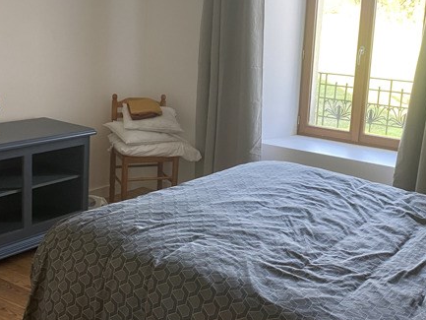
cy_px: 120
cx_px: 259
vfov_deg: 30.2
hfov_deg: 39.5
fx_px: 591
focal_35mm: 48
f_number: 1.8
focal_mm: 4.25
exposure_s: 1/64
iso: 125
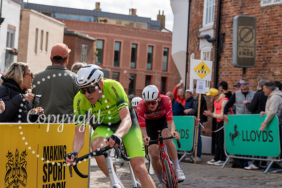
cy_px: 68
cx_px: 99
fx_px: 715
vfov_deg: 15.0
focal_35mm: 91
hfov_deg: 22.2
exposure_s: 1/1000
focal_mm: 70
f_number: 5
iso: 250
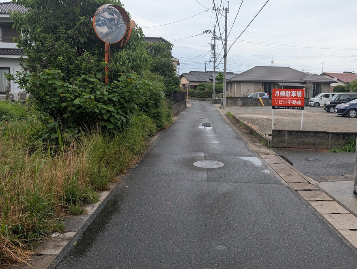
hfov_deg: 61.4
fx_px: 299
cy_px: 112
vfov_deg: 48.1
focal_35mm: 29
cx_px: 201
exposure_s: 1/453
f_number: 1.68
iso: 20
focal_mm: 6.9
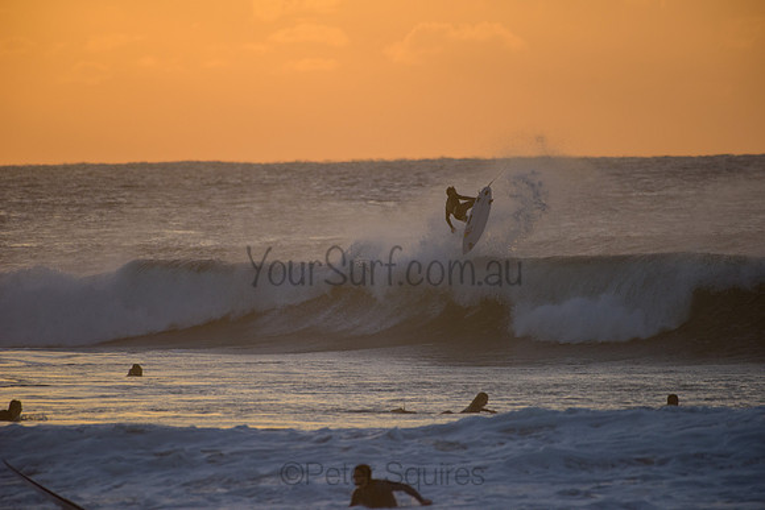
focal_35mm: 500
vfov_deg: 2.8
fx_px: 10627
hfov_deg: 4.1
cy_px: 255
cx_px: 382
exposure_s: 1/2500
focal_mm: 500
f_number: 5.6
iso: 800
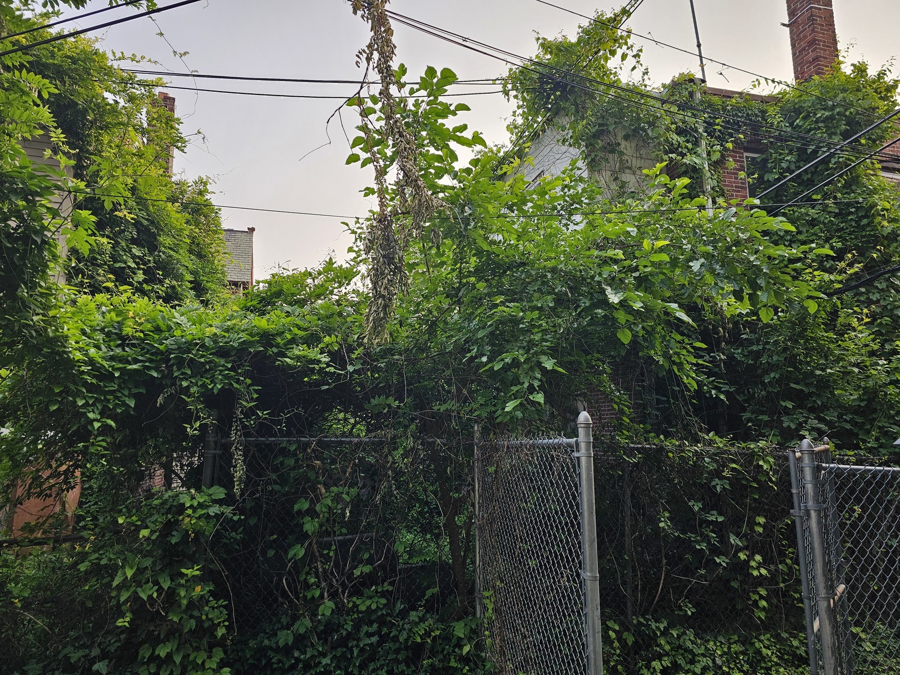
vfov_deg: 58.9
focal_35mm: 23
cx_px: 450
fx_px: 598
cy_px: 338
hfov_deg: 73.9
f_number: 1.7
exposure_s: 1/180
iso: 16
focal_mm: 6.3
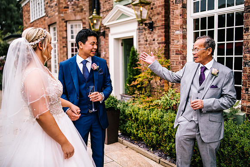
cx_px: 125
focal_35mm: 35
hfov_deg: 53.8
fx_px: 246
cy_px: 84
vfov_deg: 37.4
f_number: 1.6
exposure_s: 1/2000
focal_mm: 35
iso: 100
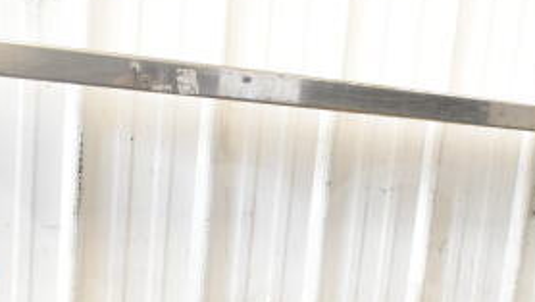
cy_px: 316
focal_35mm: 62
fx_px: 880
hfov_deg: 33.5
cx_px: 350
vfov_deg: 18.8
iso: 1600
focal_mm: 18
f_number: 4.5
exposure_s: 1/80
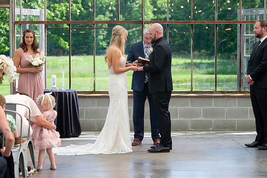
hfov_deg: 18.9
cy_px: 89
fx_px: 804
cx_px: 134
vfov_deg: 12.6
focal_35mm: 108
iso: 160
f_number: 4.5
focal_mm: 105
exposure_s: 1/250
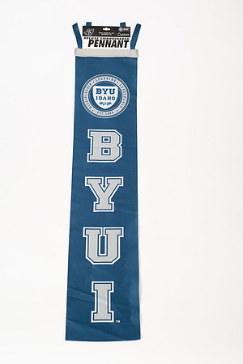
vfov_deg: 39.6
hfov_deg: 27.0
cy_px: 182
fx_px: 506
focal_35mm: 50
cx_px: 122
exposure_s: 1/125
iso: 200
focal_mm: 50
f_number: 6.3
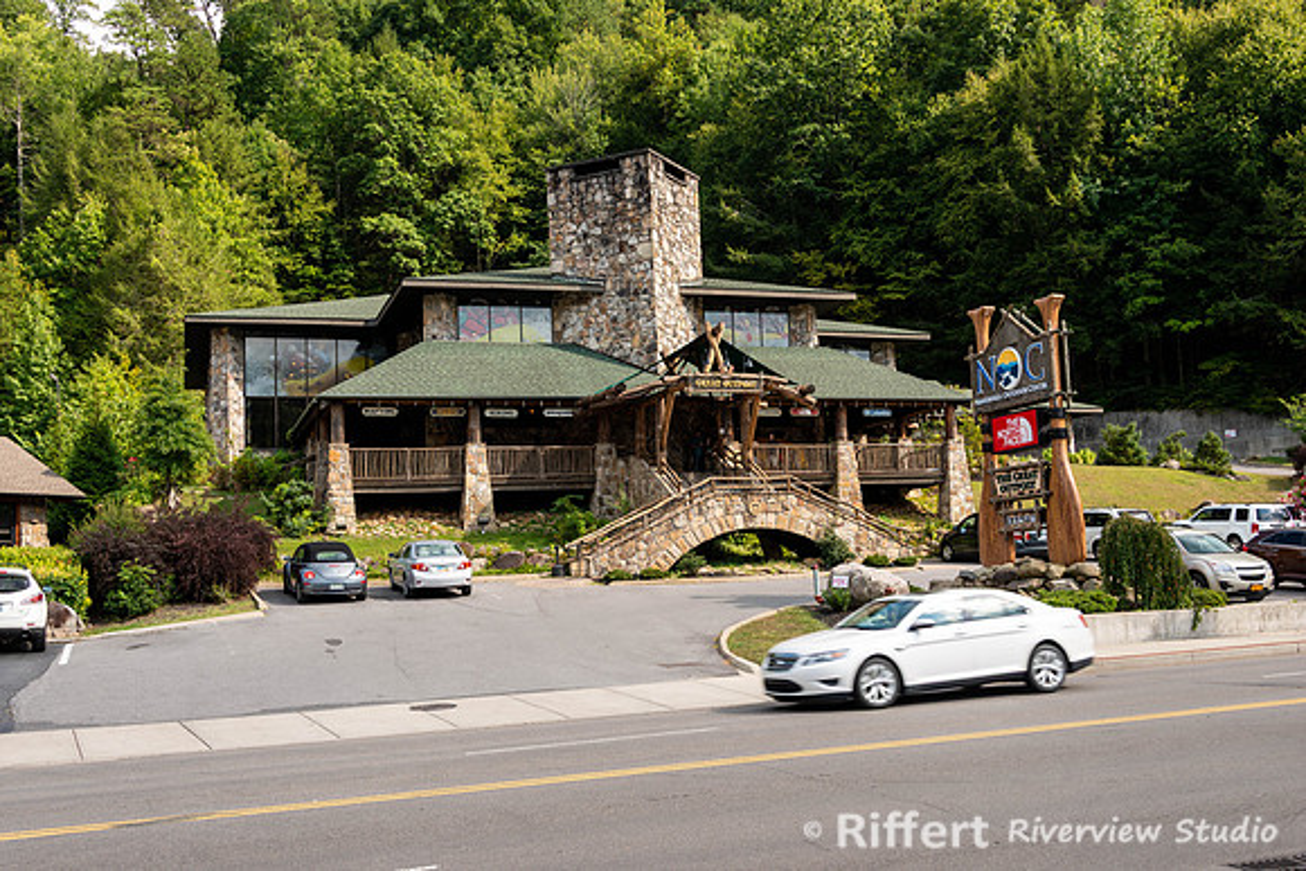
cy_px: 436
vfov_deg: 35.1
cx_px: 653
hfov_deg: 50.7
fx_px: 1379
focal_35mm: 38
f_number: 8
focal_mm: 38
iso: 100
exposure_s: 1/100
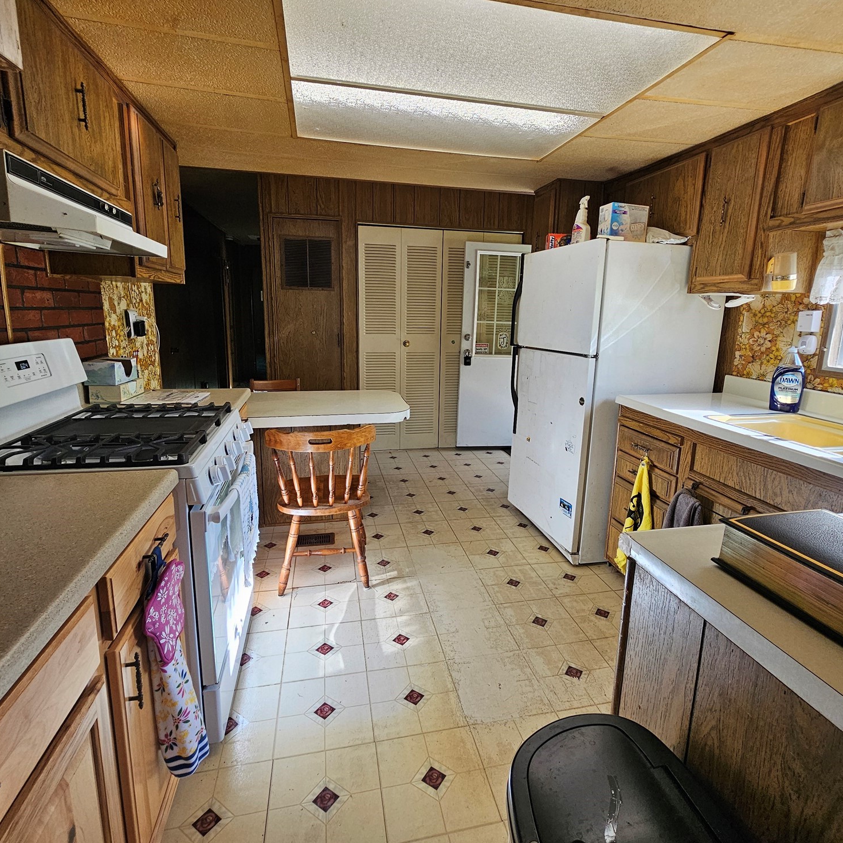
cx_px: 428
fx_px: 441
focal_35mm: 16
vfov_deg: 87.4
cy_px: 412
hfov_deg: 87.4
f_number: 2.2
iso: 80
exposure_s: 1/120
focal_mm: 2.2
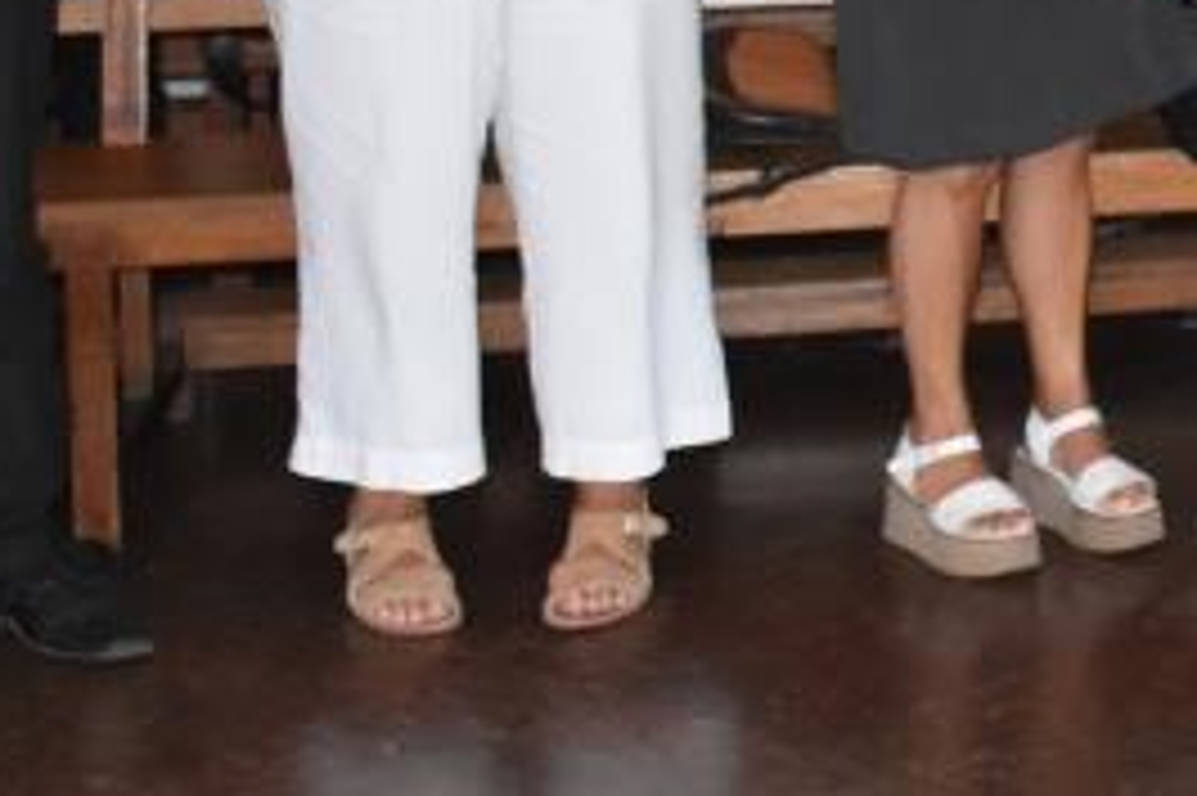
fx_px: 4220
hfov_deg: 14.7
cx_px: 1917
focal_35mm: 127
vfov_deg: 10.4
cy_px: -402
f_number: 5.6
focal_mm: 22
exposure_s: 1/60
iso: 1600
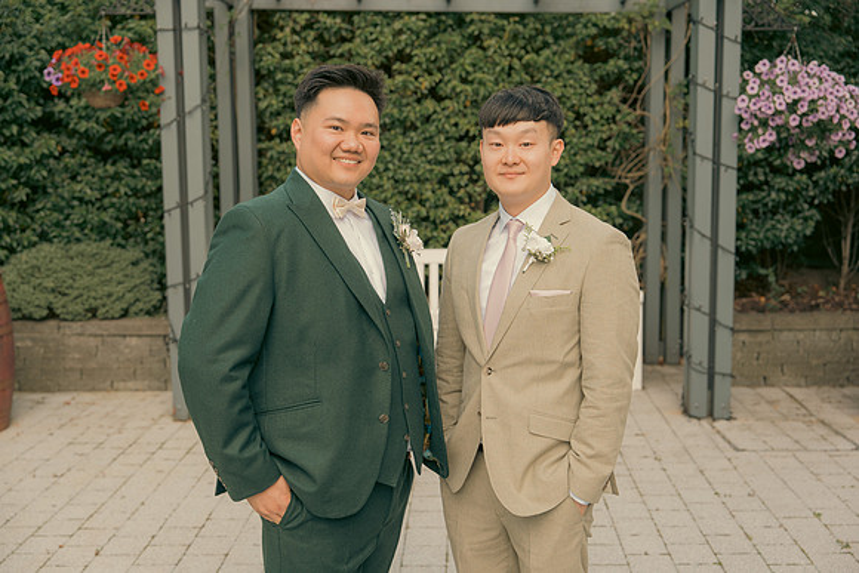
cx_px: 430
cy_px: 286
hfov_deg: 41.9
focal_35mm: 47
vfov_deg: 28.7
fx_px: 1122
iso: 125
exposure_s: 1/250
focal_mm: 47
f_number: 3.5
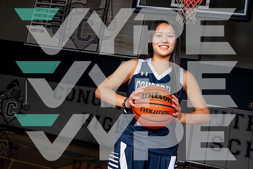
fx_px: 260
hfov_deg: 51.9
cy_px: 84
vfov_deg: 36.0
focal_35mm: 37
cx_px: 126
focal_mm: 37
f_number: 10
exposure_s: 1/125
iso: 250
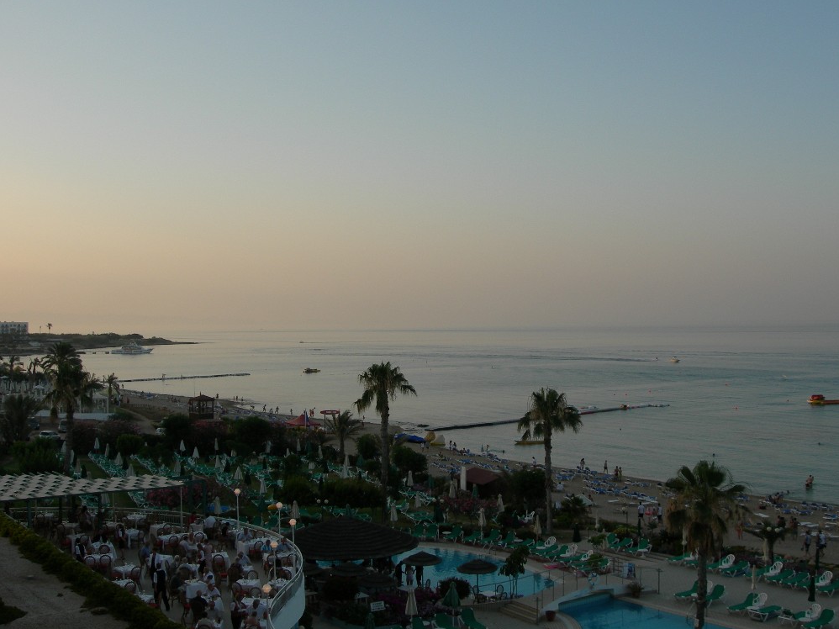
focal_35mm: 39
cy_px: 321
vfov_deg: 36.8
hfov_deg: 47.9
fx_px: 945
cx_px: 430
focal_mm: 7.8
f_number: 4.8
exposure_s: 1/293
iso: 50
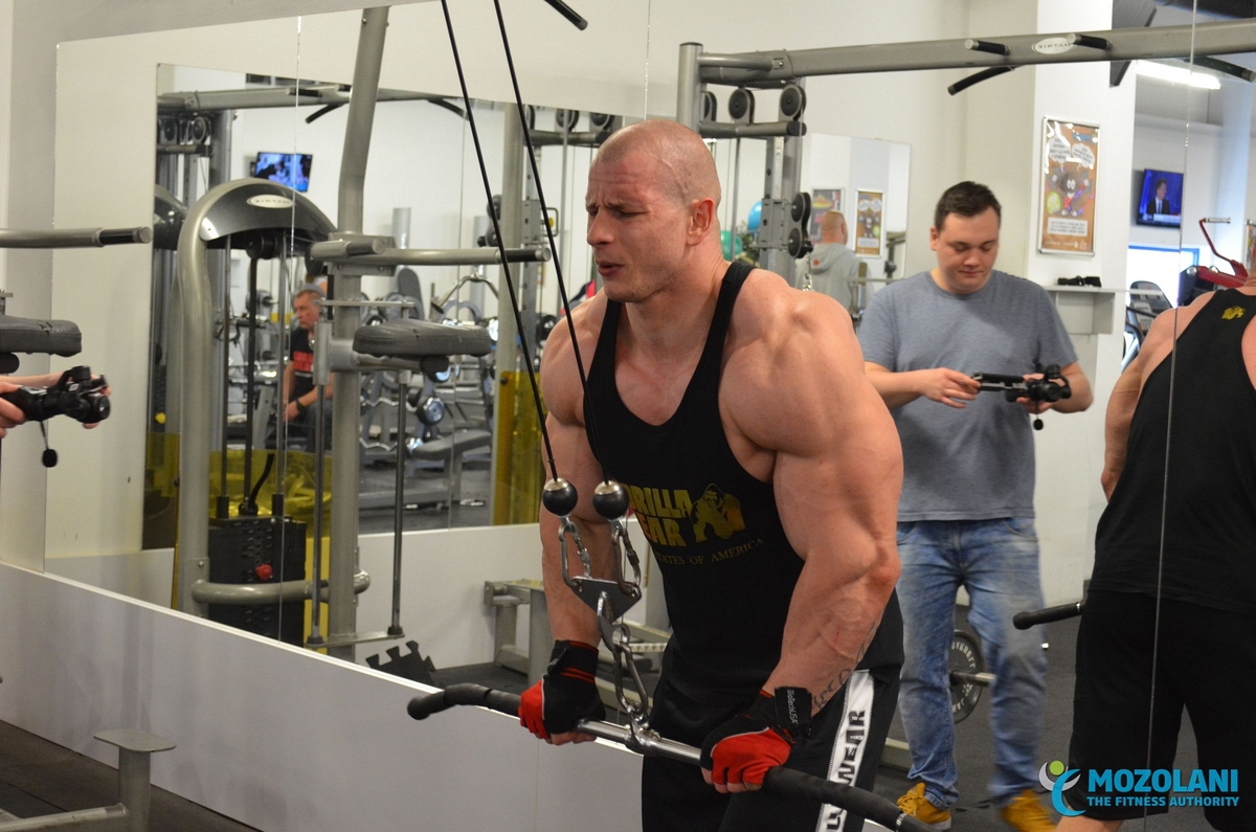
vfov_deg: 23.7
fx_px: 1985
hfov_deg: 35.1
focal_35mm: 57
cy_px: 416
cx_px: 628
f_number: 5
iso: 1600
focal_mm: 38
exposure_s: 1/50
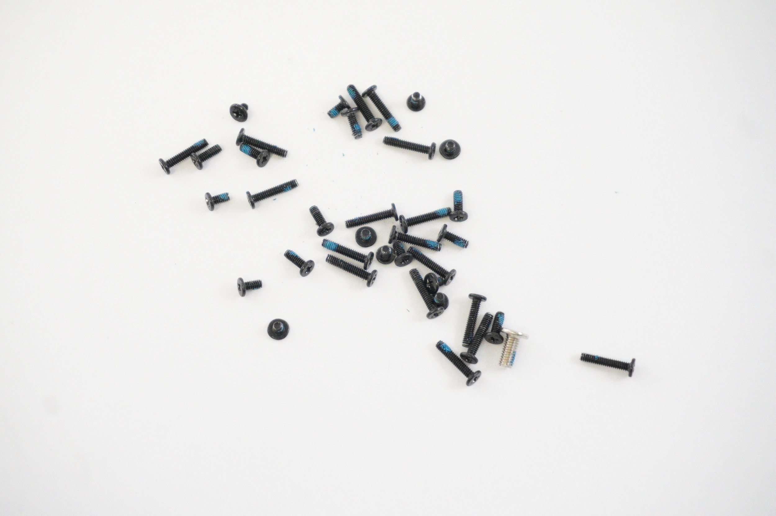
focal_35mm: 75
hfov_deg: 27.0
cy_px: 258
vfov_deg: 18.1
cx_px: 388
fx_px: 1615
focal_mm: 50
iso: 8000
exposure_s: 1/320
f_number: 5.6
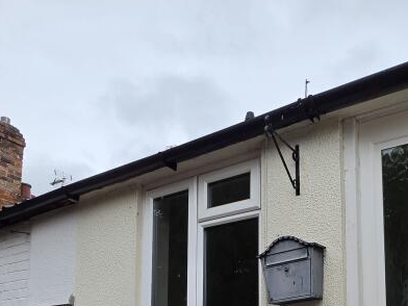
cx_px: 280
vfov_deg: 37.3
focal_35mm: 34
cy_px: 308
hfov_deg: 52.7
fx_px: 401
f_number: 1.9
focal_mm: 2.2
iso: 32
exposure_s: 1/619
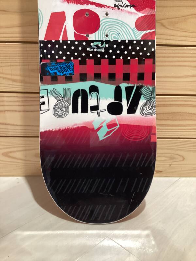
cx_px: 98
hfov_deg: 45.4
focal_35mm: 31
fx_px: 234
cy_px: 130
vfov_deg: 58.4
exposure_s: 1/50
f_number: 2.4
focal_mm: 3.3
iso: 125
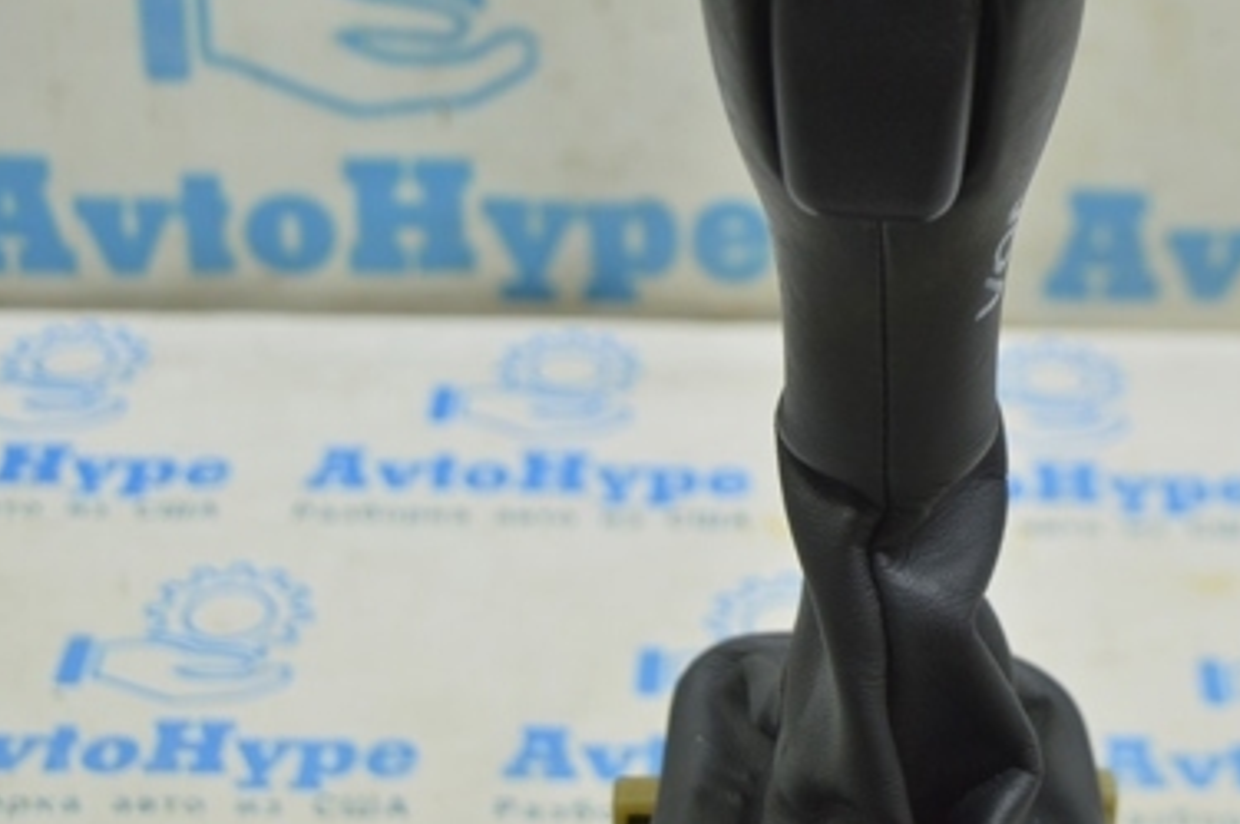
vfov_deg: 15.6
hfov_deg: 23.1
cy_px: 167
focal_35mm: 87
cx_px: 952
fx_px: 2993
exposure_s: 1/20
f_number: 5.6
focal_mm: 34
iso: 400
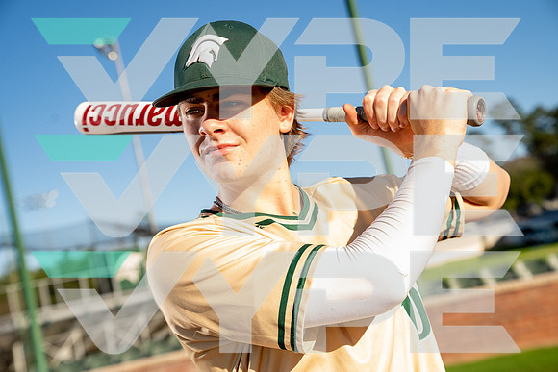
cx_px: 279
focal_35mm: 62
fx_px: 961
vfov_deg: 21.9
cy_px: 186
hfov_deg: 32.4
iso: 100
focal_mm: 62
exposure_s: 1/250
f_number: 4.5
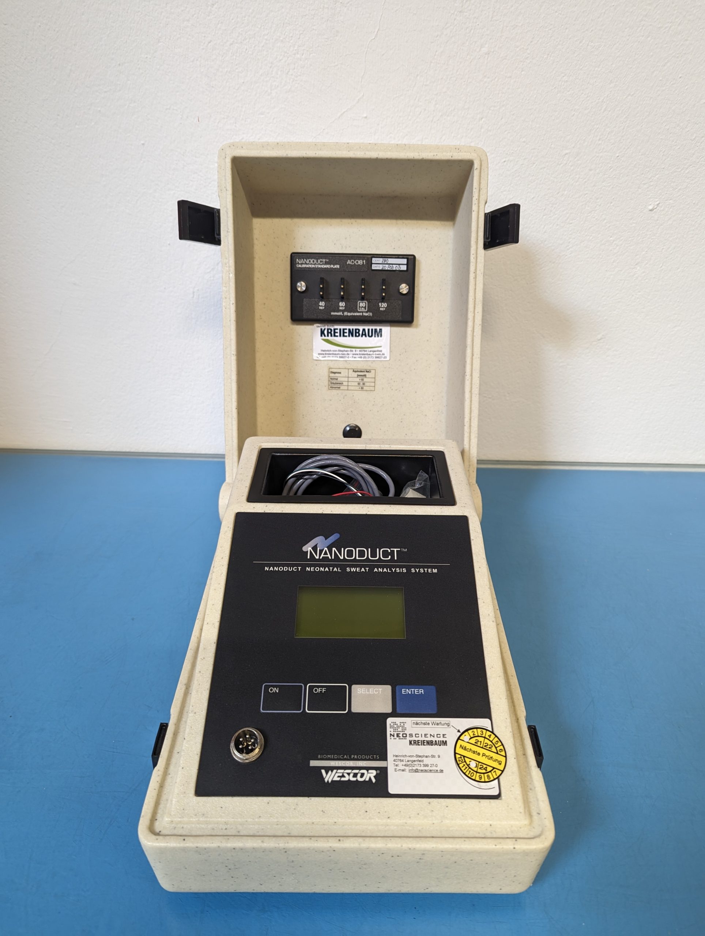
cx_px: 352
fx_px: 650
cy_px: 468
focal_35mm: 24
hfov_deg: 56.9
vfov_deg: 71.5
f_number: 1.85
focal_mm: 6.81
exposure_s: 1/24.4
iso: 85
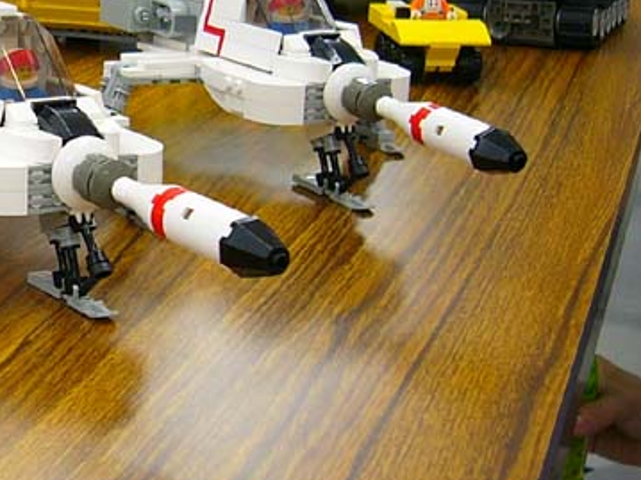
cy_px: 157
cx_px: -34
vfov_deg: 18.8
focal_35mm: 78
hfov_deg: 23.7
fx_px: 1444
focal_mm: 5.8
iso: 100
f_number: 2.8
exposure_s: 1/50
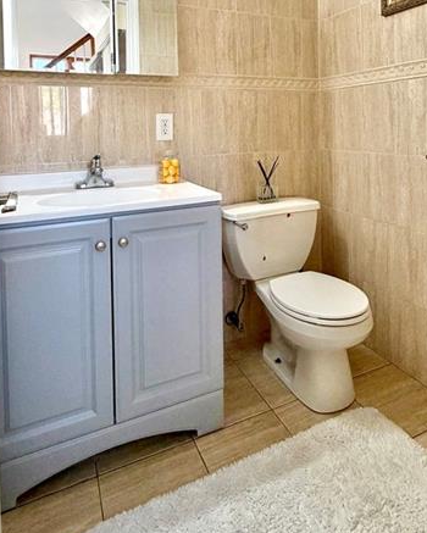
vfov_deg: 66.1
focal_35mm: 24
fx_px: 379
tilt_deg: -1.9
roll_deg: +0.7
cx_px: 217
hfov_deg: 58.8
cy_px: 135
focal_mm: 2.22
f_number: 2.2
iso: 200
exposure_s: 1/60
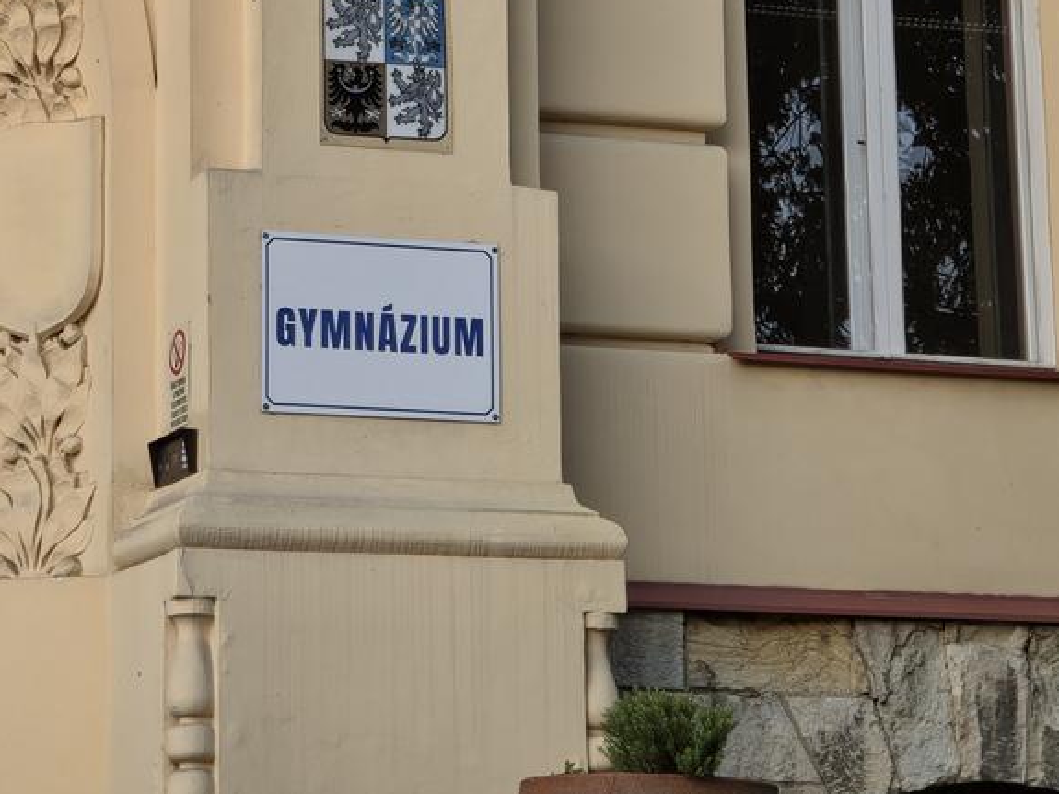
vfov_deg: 10.2
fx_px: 4404
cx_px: 99
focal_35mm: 144
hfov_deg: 13.6
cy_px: 15
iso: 25
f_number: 2.4
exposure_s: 1/116
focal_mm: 7
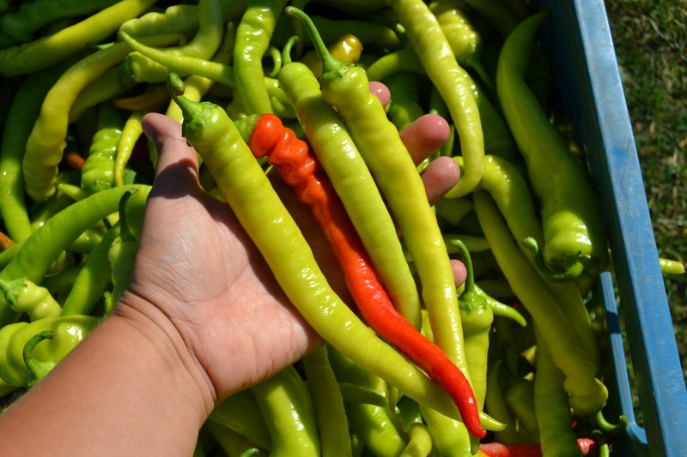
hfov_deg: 49.6
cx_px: 344
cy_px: 228
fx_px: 744
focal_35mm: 39
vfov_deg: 34.2
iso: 100
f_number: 8
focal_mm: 26
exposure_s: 1/320
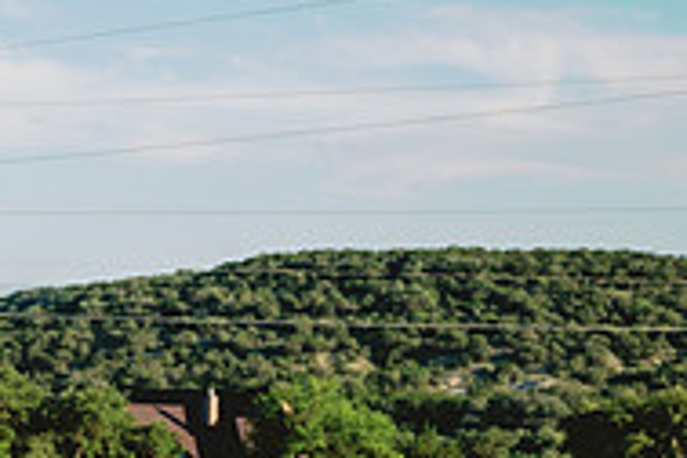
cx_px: 39
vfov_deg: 7.0
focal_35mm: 194
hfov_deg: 10.5
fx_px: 3702
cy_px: 481
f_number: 2.8
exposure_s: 1/1600
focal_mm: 59
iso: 50
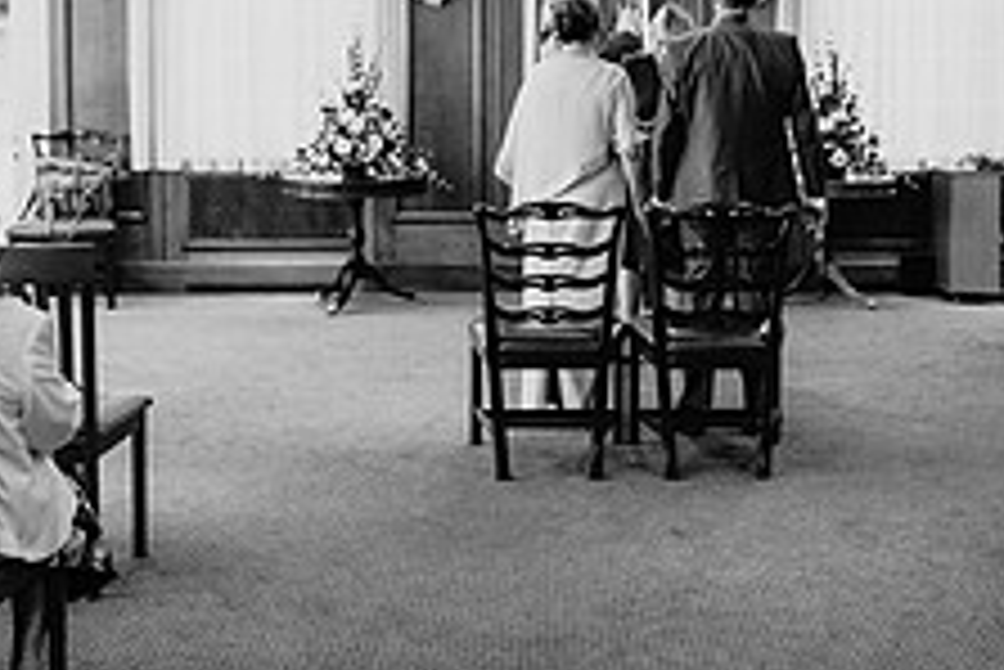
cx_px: 626
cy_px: 106
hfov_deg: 31.3
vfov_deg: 20.9
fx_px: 1786
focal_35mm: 64
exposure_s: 1/200
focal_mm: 24
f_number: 2.8
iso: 1100
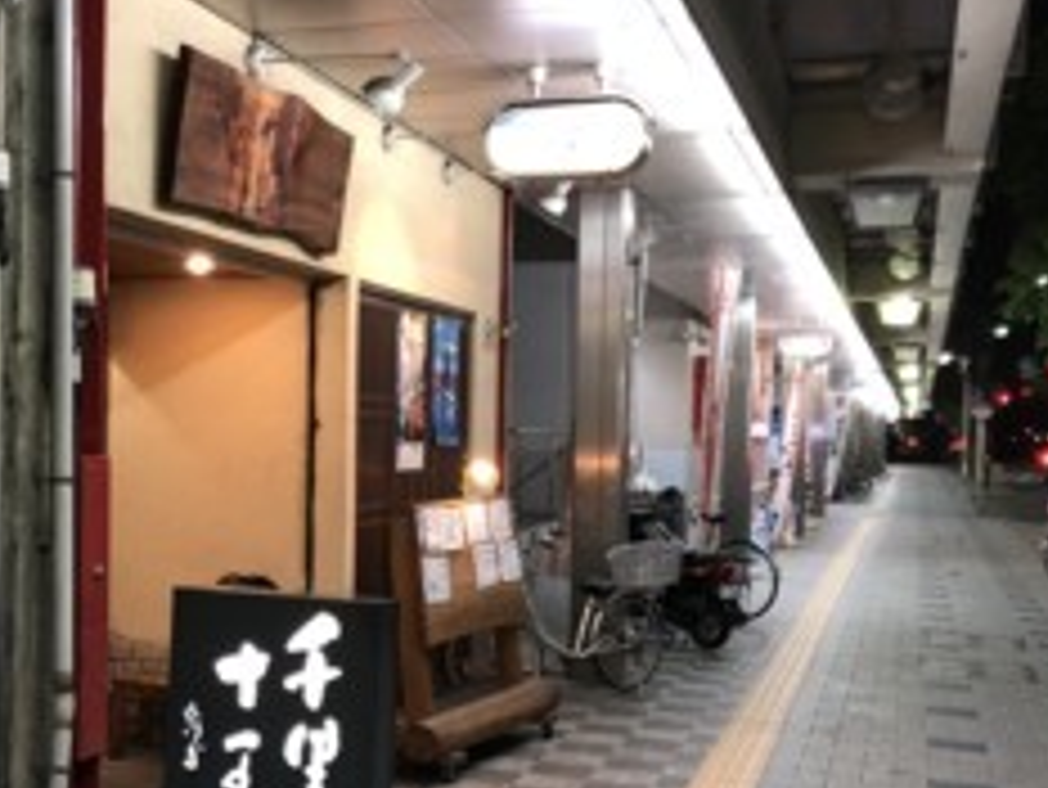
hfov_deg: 34.5
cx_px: 220
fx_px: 1636
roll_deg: -1.9
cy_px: 495
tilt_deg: -1.5
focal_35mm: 54
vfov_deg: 27.0
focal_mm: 4
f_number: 1.8
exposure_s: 1/15
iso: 40
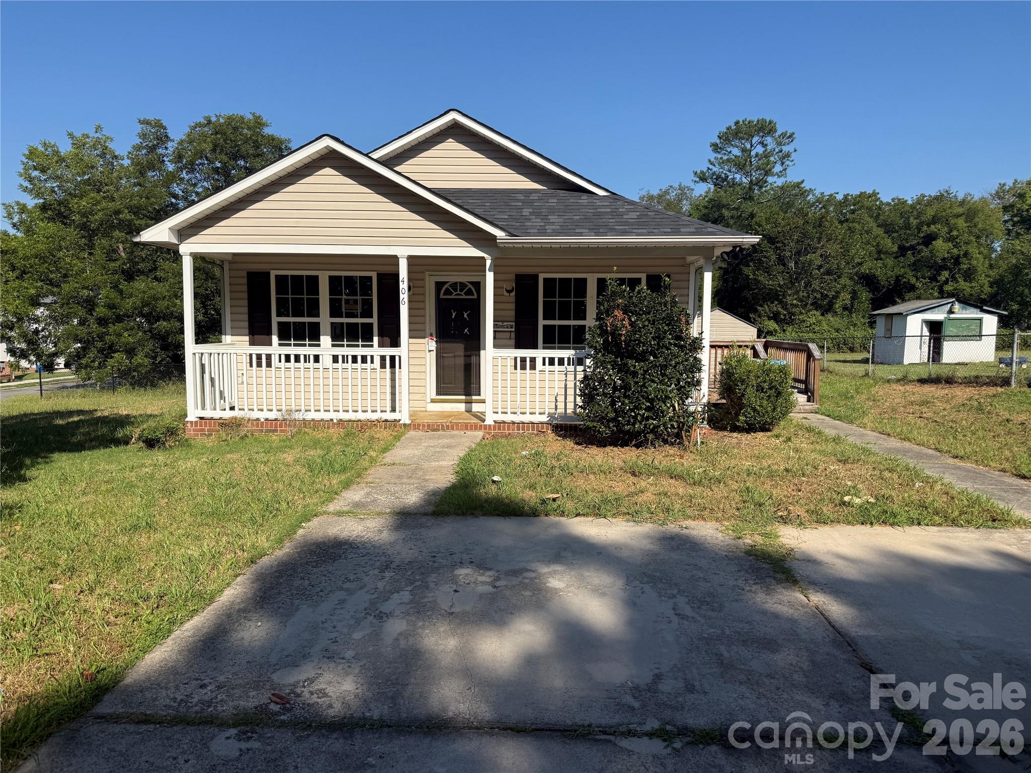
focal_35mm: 24
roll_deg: +1.4
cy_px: 386
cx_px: 516
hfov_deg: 71.6
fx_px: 715
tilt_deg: -5.3
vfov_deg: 56.8
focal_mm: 6.76
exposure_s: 1/5319
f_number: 1.78
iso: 80
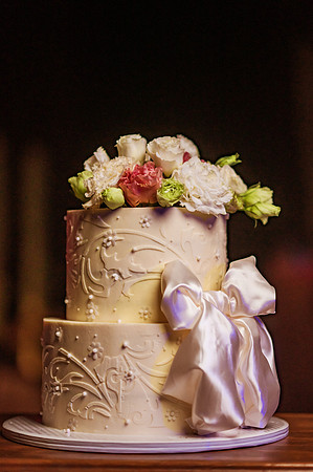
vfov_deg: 23.9
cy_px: 236
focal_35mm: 85
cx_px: 156
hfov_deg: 16.0
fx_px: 1111
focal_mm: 85
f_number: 1.8
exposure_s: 1/640
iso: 1250
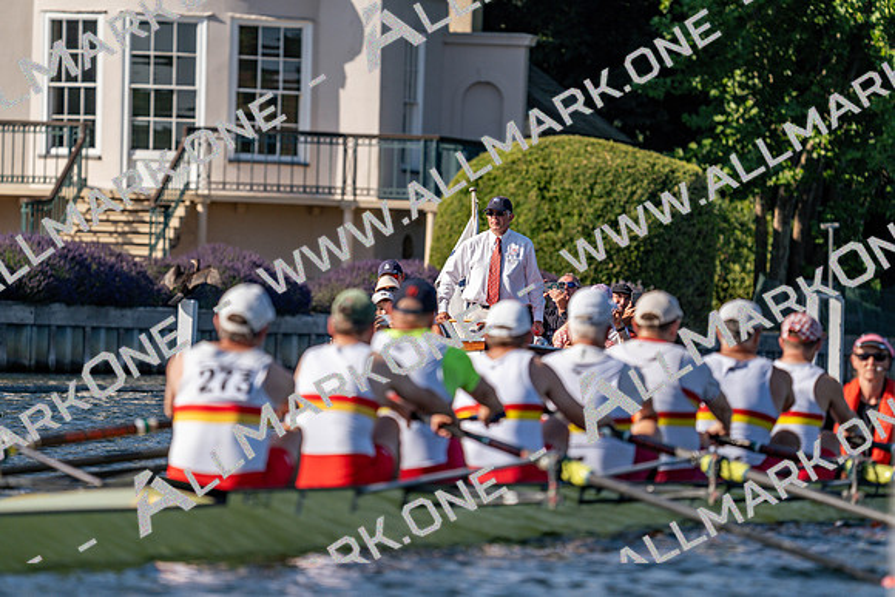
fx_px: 9001
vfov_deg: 3.8
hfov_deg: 5.7
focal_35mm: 362
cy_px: 298
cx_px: 448
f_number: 6.3
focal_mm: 362
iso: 200
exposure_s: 1/1600
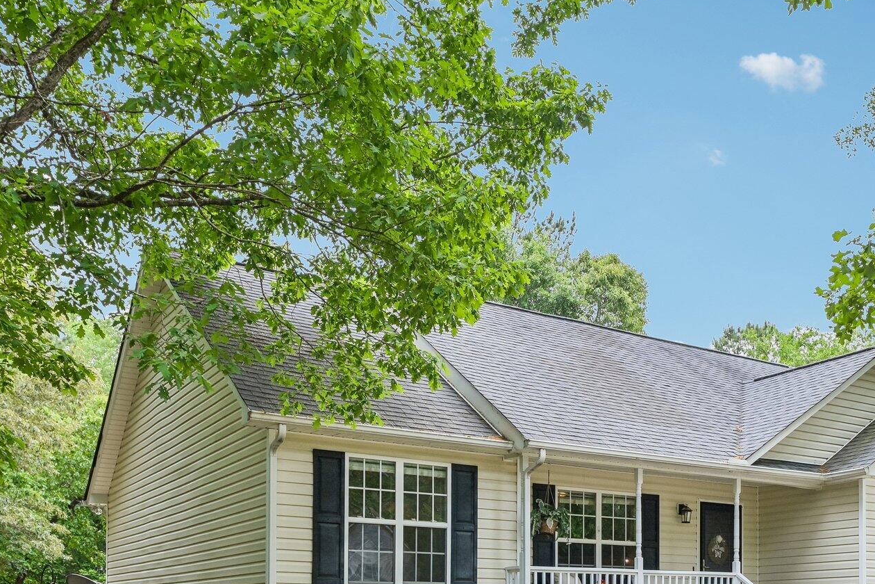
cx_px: 587
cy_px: 464
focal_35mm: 39
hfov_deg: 48.7
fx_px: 948
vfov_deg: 33.3
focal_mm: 24
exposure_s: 1/200
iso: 200
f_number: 9
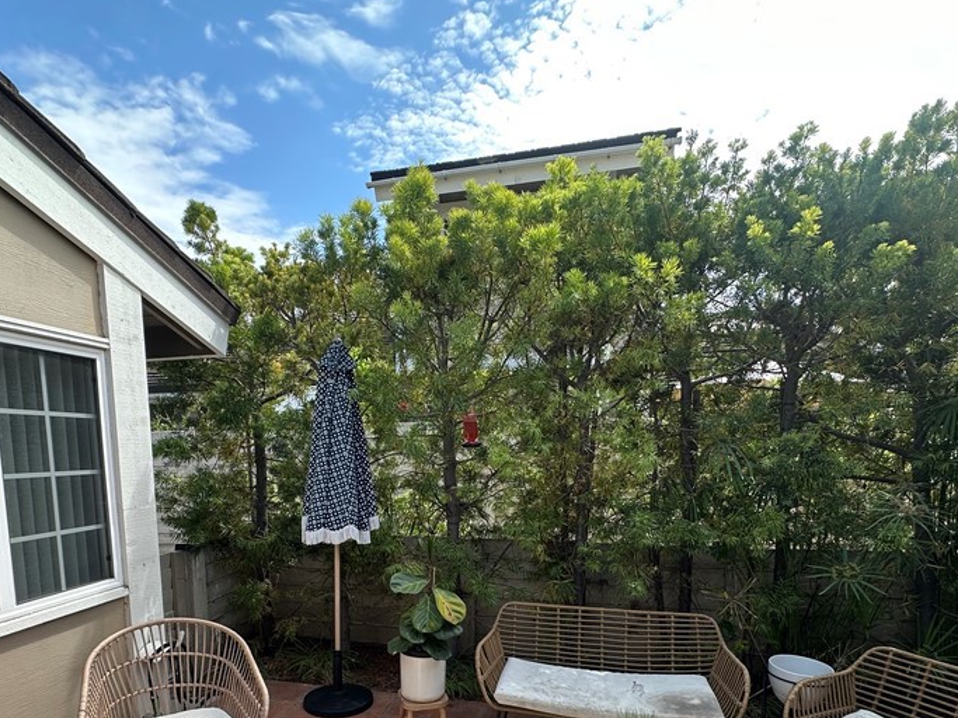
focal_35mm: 21
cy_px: 519
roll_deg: +0.3
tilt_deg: -6.5
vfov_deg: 60.7
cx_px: 429
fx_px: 581
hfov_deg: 78.8
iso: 40
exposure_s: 1/384
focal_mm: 2.22
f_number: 2.2
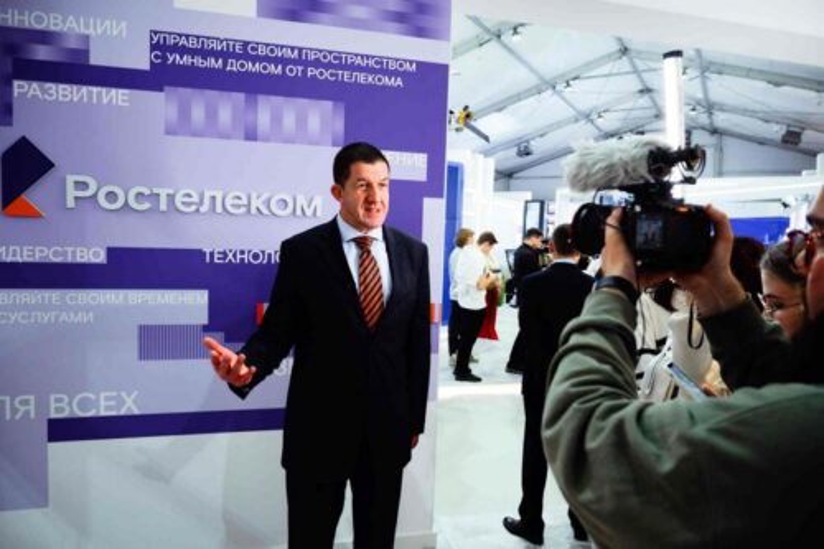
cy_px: 274
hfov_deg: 73.8
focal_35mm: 24
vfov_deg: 53.1
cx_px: 412
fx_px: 549
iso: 2000
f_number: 4
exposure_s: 1/160
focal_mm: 24
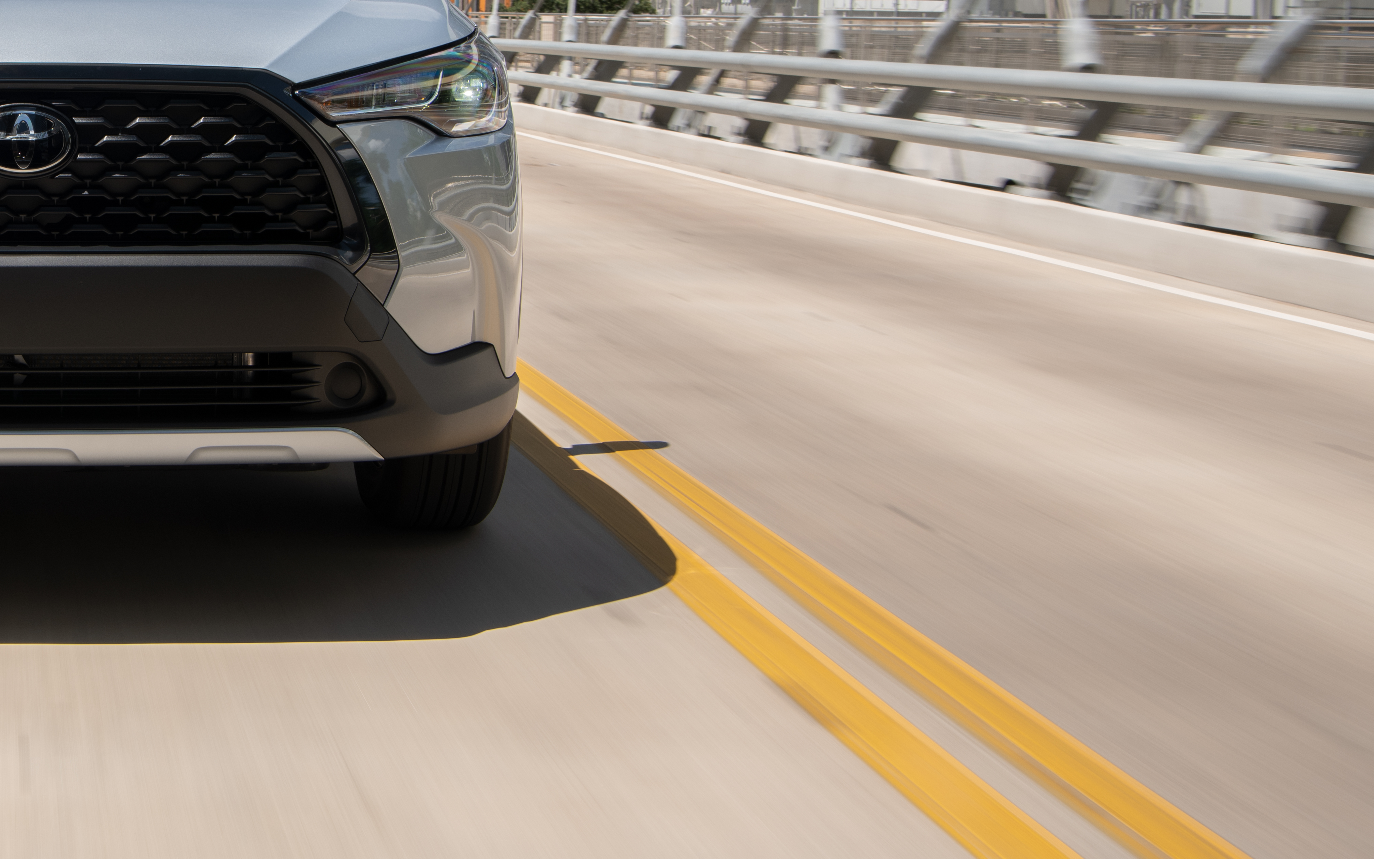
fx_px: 2472
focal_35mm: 66
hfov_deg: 29.4
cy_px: 192
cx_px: 58
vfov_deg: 19.5
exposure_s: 1/20
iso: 50
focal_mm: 32
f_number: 11
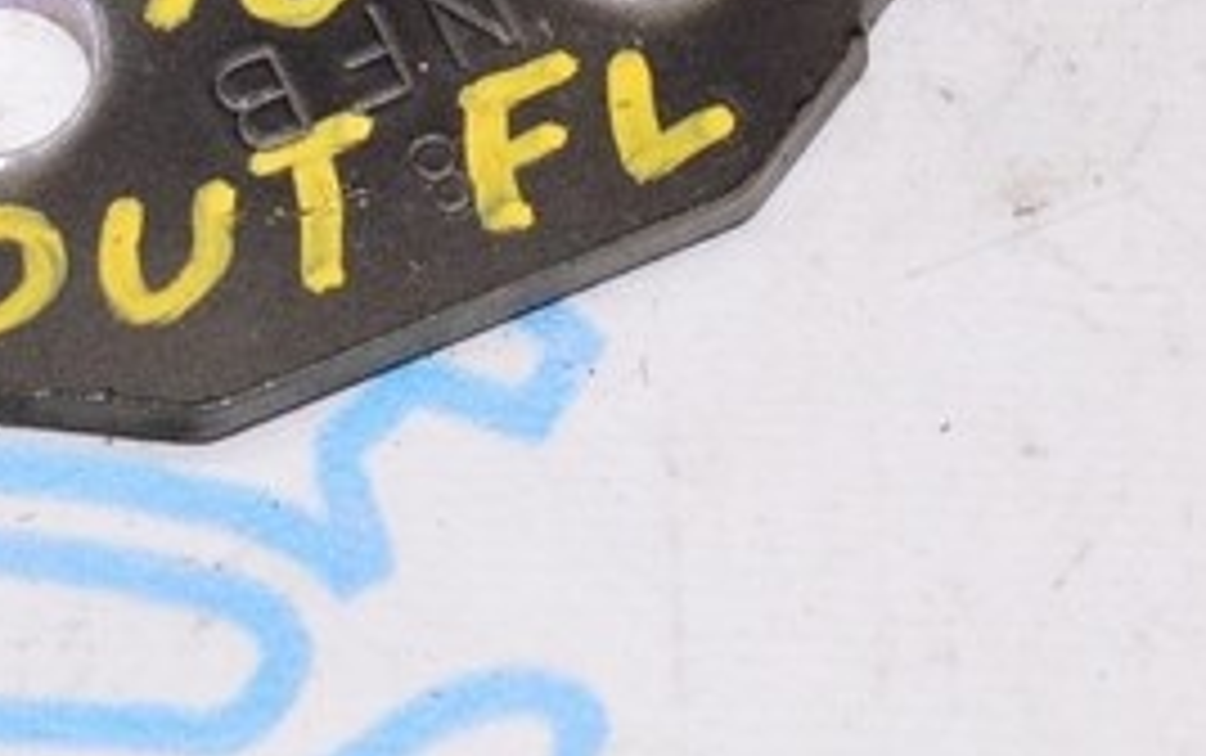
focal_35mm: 175
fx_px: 5757
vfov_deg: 7.4
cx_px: 472
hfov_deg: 12.0
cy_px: -367
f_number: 8
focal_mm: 30
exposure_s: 1/160
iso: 1600
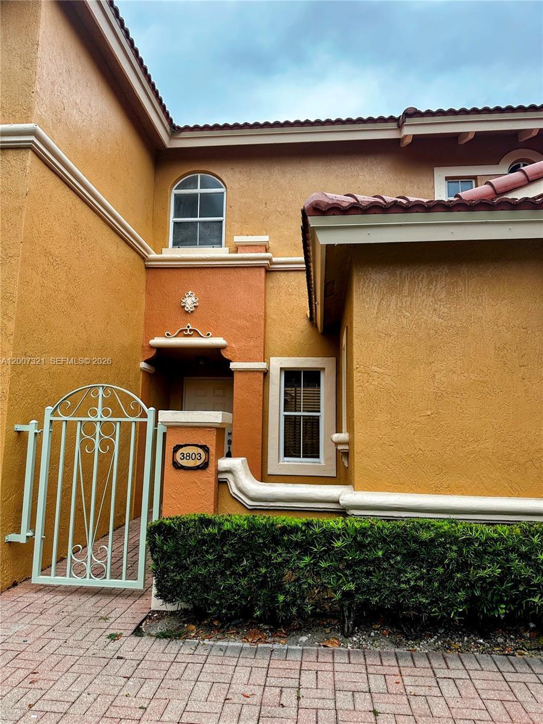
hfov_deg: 56.8
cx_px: 272
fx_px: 502
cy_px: 362
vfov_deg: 71.6
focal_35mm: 24
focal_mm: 6.86
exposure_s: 1/1289
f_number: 1.78
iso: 80
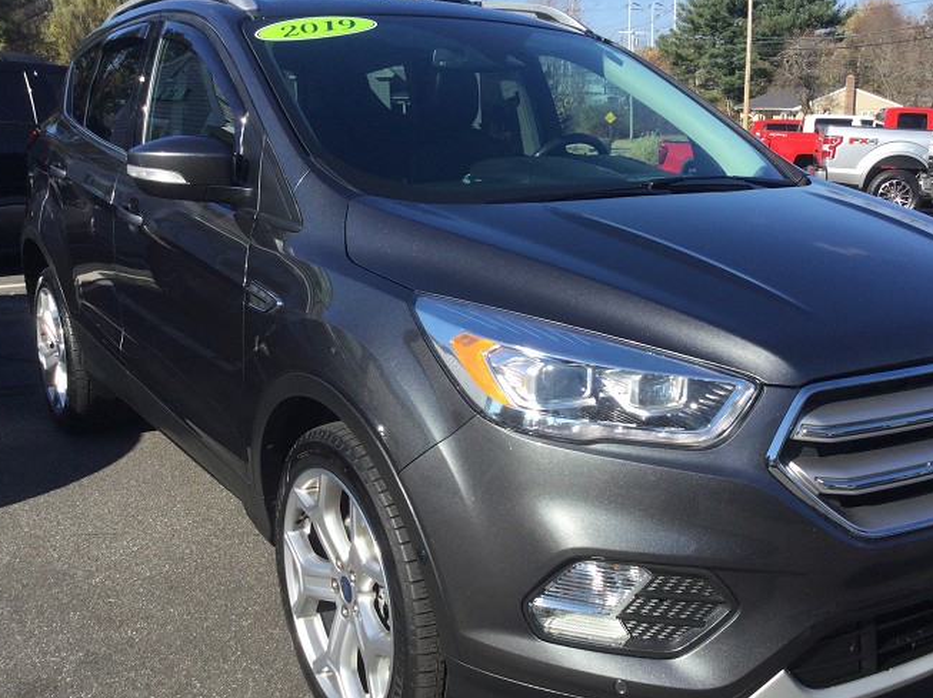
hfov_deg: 48.8
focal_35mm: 38
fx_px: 1024
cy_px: 375
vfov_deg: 37.7
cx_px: 550
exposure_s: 1/936
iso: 25
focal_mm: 3.3
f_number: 2.4
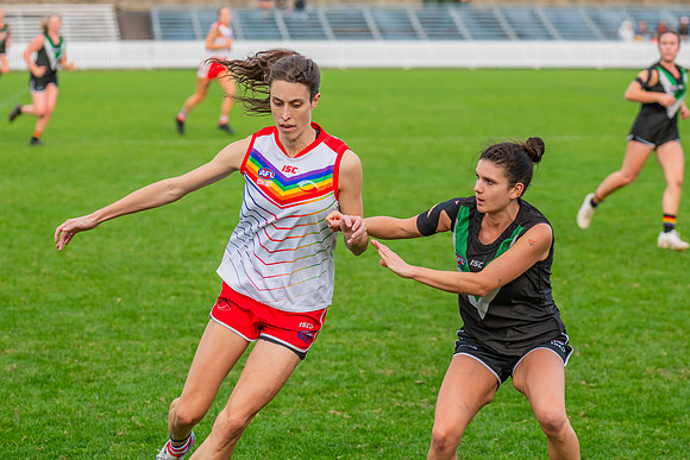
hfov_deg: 11.8
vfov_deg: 7.9
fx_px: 3332
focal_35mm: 174
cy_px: 230
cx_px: 345
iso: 800
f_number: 5.6
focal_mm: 170
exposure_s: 1/1000
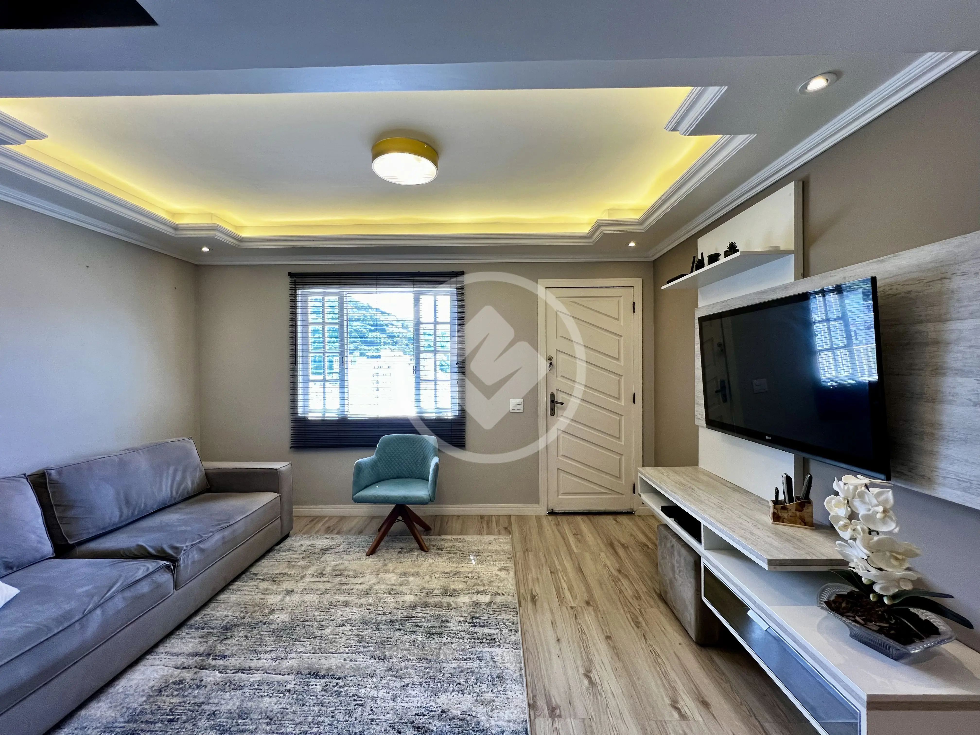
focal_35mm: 13
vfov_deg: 89.9
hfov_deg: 106.2
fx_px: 368
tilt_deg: -1.4
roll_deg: +0.2
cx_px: 490
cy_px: 368
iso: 125
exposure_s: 1/60
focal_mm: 1.57
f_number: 1.8
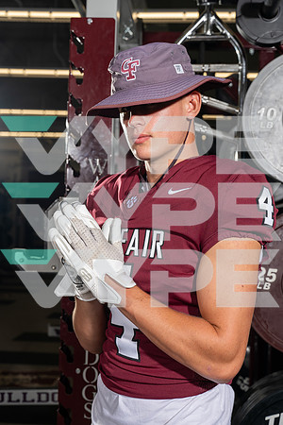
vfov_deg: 38.9
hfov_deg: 26.5
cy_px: 212
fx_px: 601
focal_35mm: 51
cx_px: 142
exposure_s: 1/250
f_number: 5.6
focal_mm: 51
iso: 200
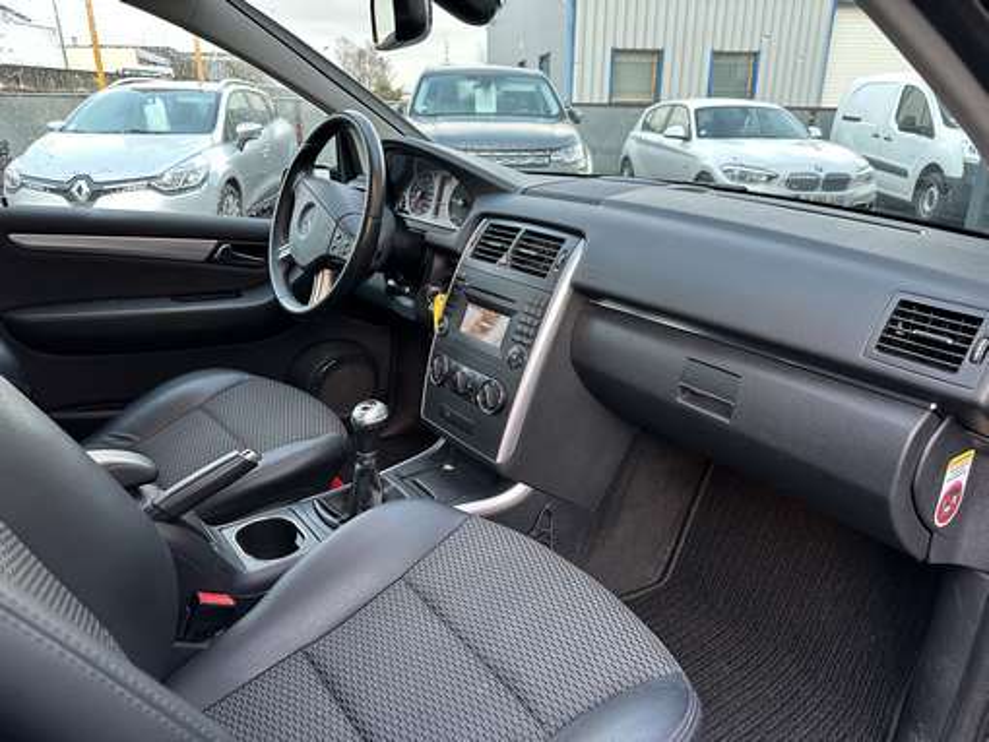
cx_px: 494
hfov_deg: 71.6
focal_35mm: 24
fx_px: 686
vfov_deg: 56.9
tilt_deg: -21.7
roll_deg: -1.2
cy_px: 371
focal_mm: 6.86
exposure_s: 1/50
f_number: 1.78
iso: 200
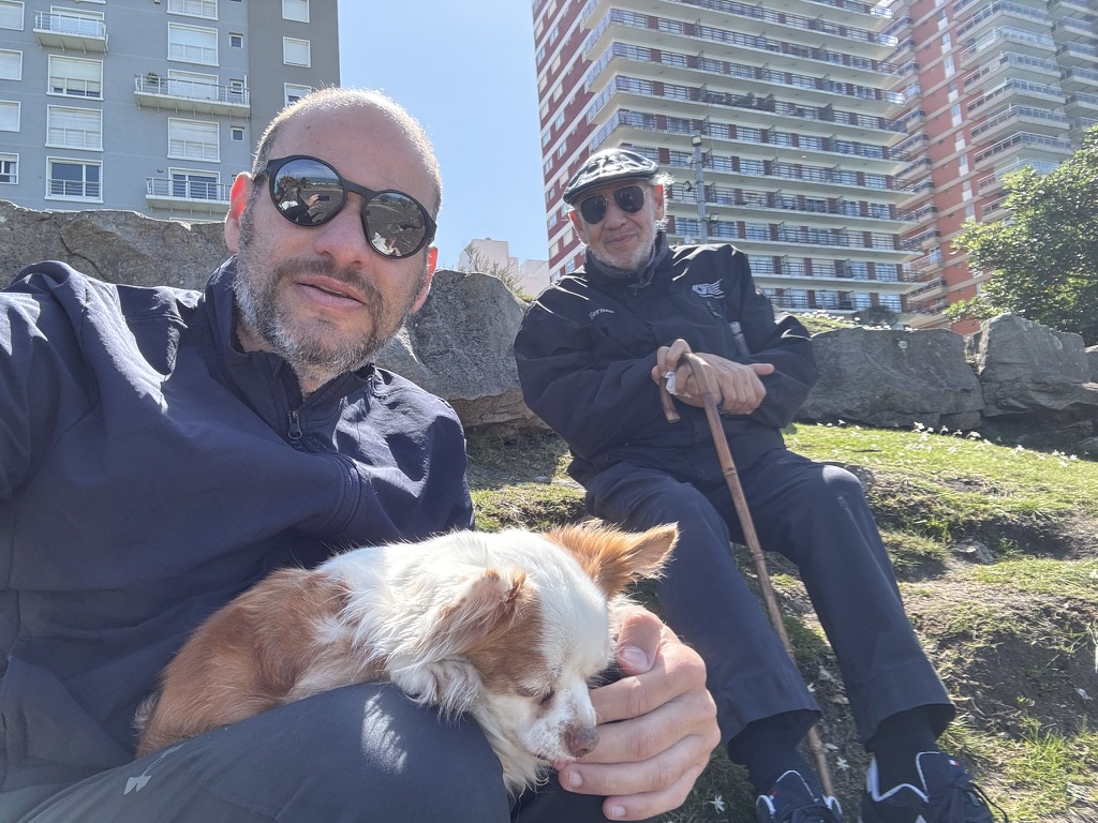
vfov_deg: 58.9
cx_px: 549
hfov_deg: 73.9
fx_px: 730
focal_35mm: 23
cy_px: 412
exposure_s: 1/378
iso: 25
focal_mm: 2.69
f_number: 1.9
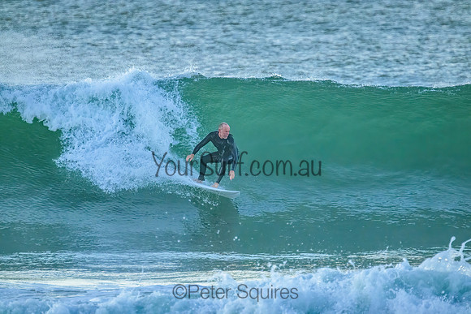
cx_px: 236
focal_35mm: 800
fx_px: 10469
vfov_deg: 1.7
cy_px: 157
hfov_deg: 2.6
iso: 7200
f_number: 11
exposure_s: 1/1250
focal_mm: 800
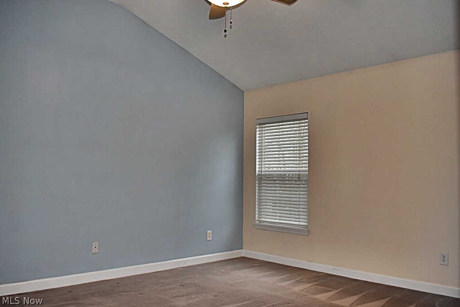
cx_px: 230
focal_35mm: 30
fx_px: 383
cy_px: 154
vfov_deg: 43.6
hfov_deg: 61.9
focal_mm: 20
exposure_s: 1/160
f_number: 3.8
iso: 800
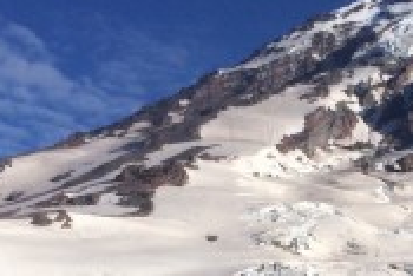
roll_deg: -2.3
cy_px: 387
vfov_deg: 11.4
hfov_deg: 17.0
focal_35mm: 117
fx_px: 1343
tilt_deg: +6.0
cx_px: 441
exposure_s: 1/4566
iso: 40
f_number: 2.2
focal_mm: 4.15
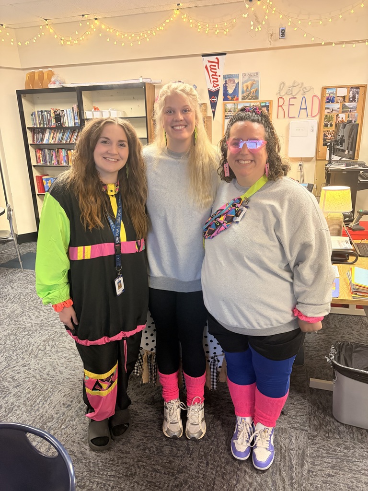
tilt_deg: -16.5
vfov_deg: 67.3
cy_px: 246
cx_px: 184
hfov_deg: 53.1
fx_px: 369
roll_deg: +1.0
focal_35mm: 26
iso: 500
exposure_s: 1/40
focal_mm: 5.96
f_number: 1.6
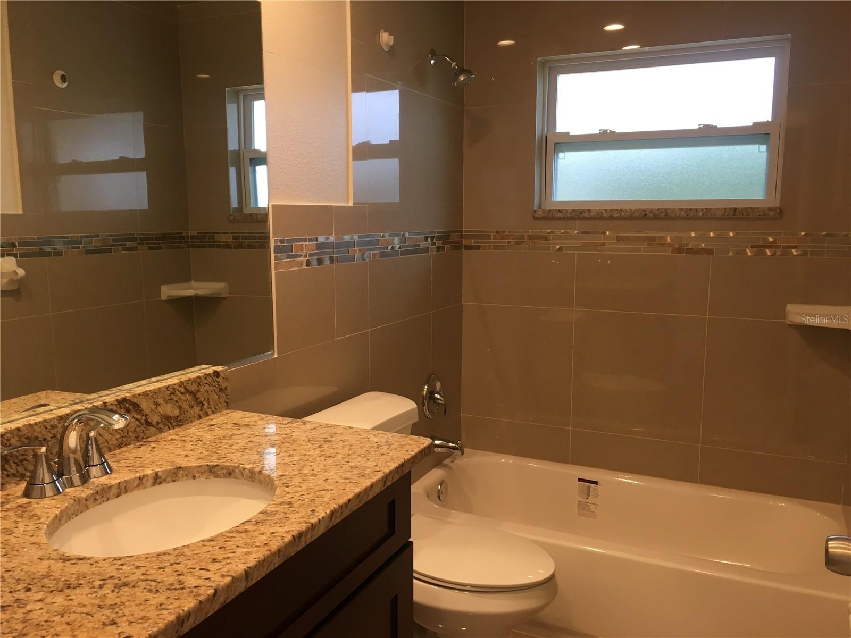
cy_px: 319
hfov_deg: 61.7
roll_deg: +0.5
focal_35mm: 29
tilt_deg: -7.8
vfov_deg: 48.2
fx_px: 713
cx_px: 426
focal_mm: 4.15
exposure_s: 1/30
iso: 50
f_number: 2.2
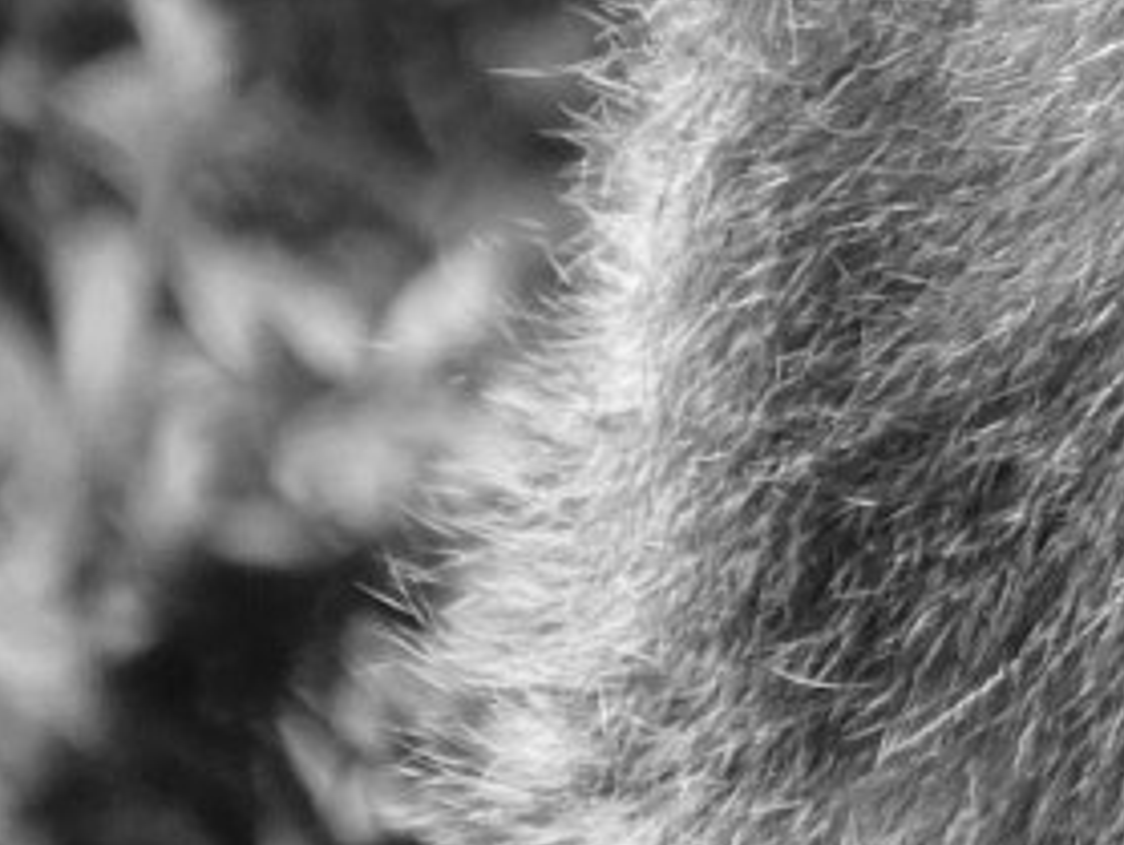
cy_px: 499
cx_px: 2923
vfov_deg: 0.9
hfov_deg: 1.1
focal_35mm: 1741
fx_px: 56580
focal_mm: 210
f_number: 6.3
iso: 1000
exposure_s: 1/400
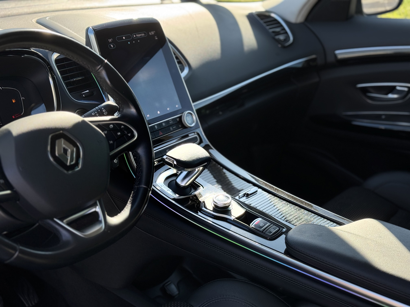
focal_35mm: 48
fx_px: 569
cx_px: 205
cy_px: 154
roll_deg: +0.2
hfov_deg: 39.7
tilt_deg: -21.8
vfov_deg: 30.3
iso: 64
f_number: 1.78
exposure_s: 1/715
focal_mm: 6.76
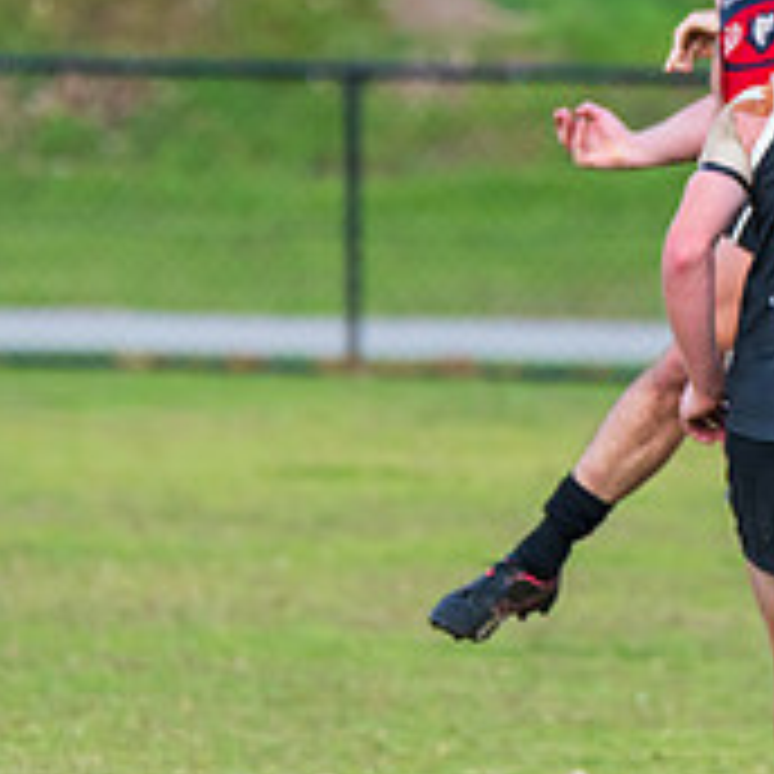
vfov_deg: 1.3
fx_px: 34151
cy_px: 86
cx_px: 696
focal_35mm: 1350
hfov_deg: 1.3
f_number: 6
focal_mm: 450
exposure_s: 1/1250
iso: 800
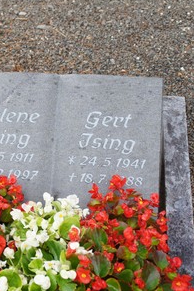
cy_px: 142
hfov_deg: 19.0
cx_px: 34
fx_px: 574
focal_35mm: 71
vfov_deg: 28.5
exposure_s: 1/100
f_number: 5.6
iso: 100
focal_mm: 30
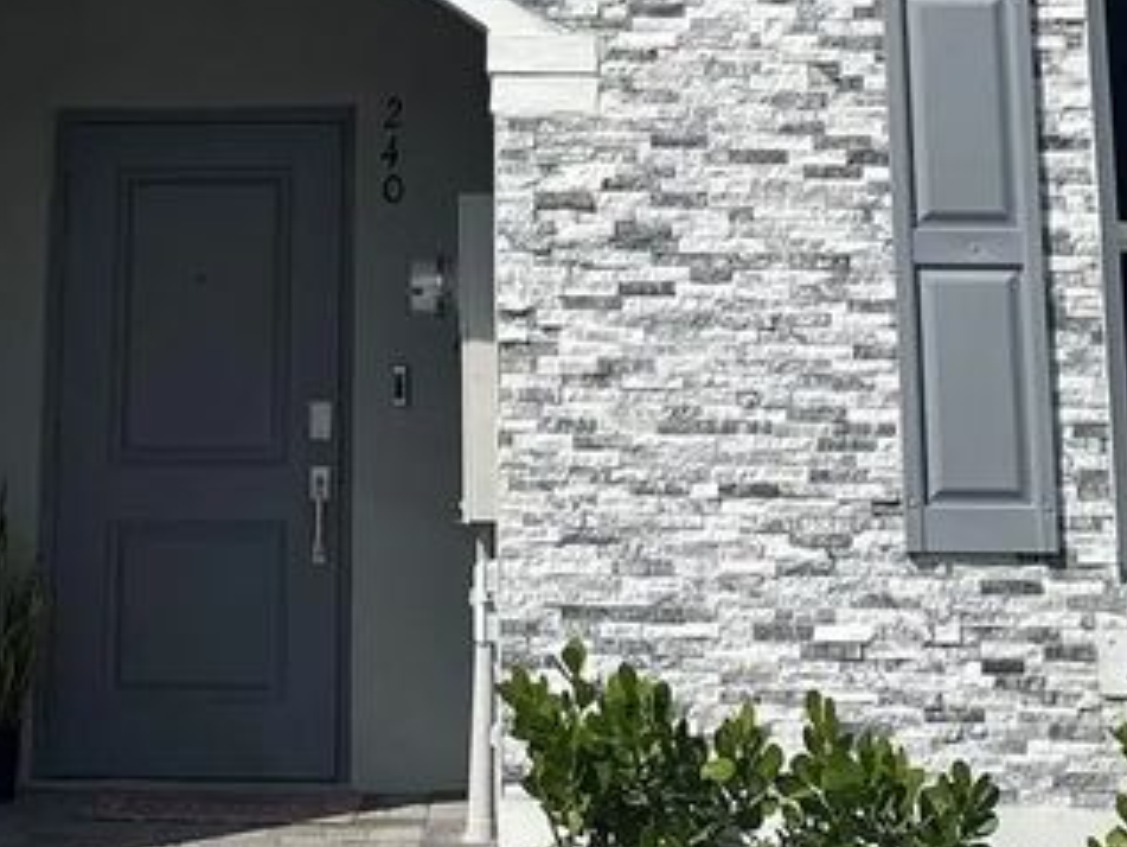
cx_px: 377
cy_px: -363
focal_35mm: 84
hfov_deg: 23.2
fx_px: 2736
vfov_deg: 16.3
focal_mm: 5.96
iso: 50
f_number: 1.6
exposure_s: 1/10101
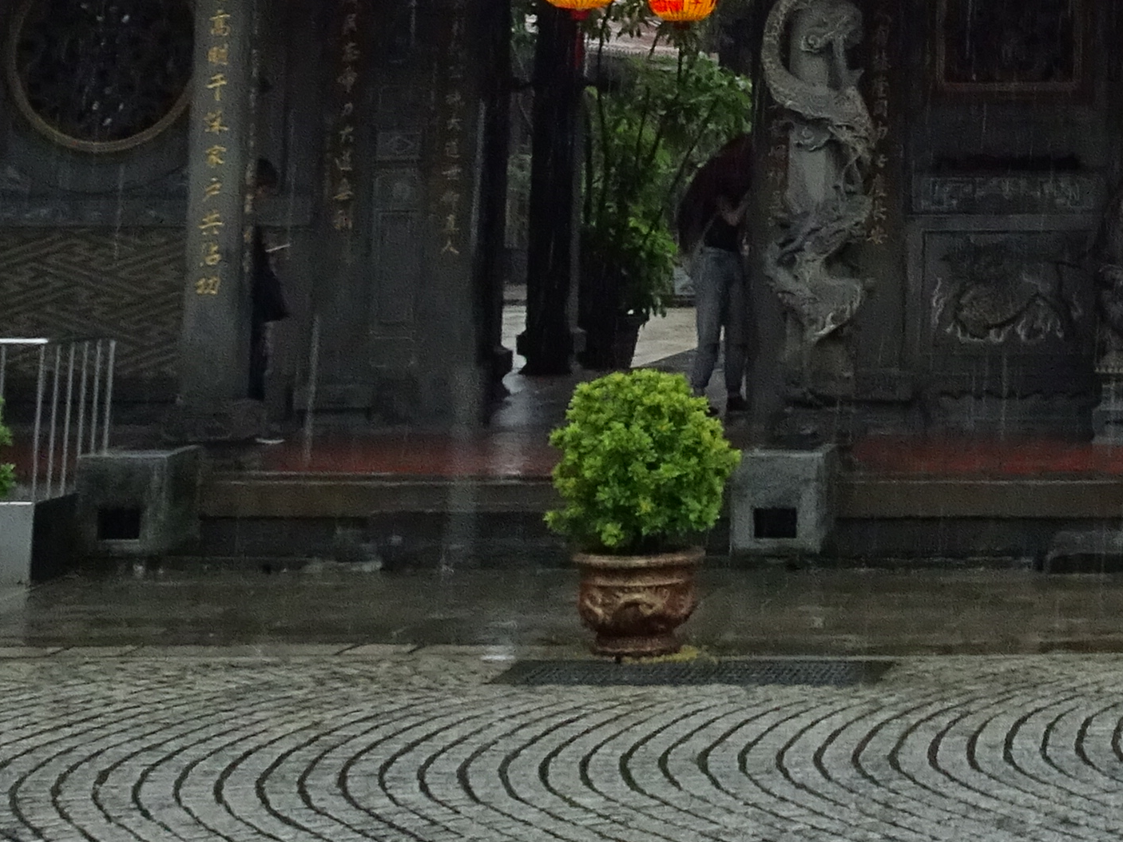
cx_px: 1276
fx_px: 3276
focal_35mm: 101
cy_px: -394
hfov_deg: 18.6
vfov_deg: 13.8
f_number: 3.5
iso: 80
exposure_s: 1/40
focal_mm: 4.92
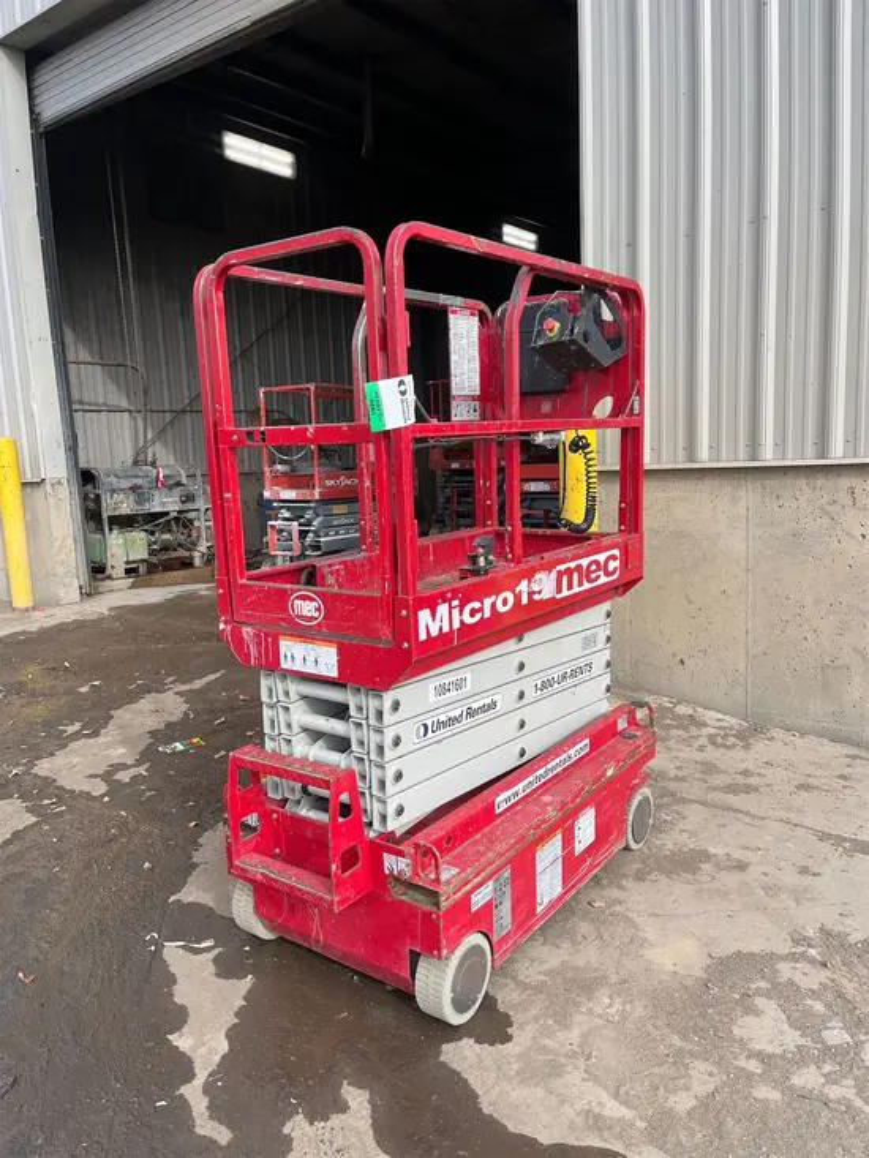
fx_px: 870
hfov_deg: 53.1
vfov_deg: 67.3
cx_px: 434
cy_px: 579
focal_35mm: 26
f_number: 1.6
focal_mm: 5.1
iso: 50
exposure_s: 1/1441
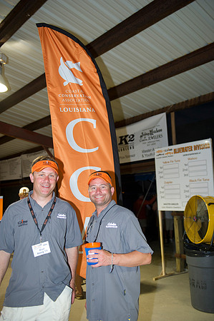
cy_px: 160
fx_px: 304
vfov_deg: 55.8
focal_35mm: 34
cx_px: 107
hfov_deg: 38.8
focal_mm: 34
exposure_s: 1/80
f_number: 2.8
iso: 320
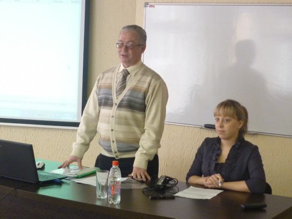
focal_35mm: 69
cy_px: 110
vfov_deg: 21.3
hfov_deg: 28.2
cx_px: 146
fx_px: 582
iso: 400
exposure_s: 1/40
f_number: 3.2
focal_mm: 8
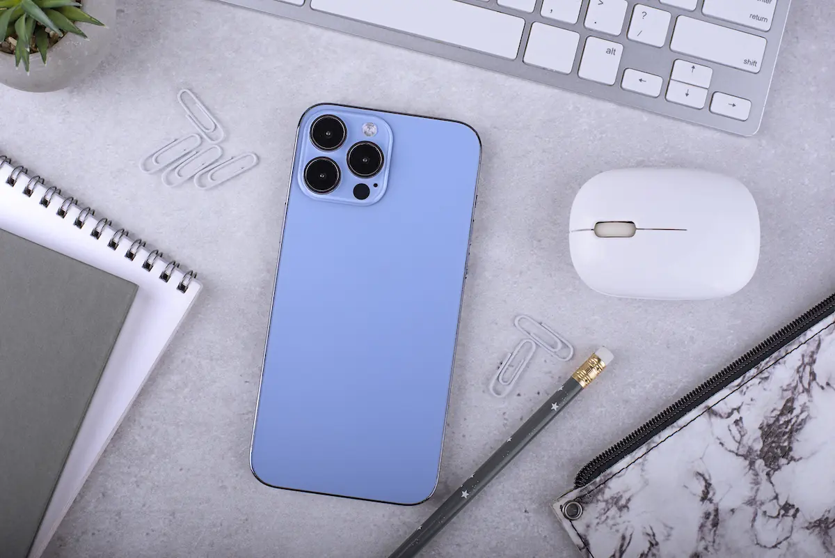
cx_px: 418
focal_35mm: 50
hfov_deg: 39.6
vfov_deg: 27.0
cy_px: 279
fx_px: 1160
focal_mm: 50
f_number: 9
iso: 100
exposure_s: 1/100
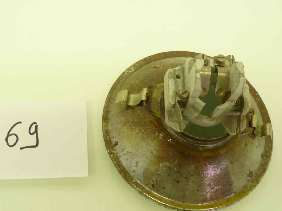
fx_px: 326
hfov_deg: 46.5
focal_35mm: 40
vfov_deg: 35.9
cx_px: 111
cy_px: 115
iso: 80
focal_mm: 4.1
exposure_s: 1/25
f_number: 3.3
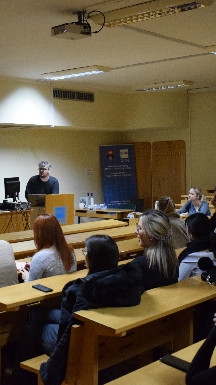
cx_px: 65
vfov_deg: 36.6
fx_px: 580
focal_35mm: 57
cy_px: 194
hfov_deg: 21.0
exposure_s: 1/60
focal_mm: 24
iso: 3600
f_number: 4
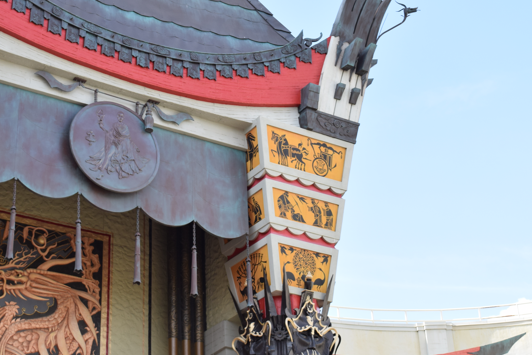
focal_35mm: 77
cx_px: 265
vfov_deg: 17.6
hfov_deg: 26.3
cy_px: 105
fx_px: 1138
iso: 250
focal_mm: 34
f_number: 8
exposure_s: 1/250
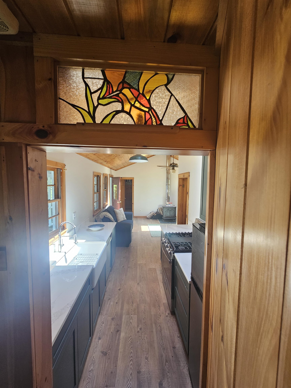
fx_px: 146
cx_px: 146
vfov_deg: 106.2
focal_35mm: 13
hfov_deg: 89.9
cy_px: 194
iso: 80
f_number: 2.2
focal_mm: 2.2
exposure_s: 1/60
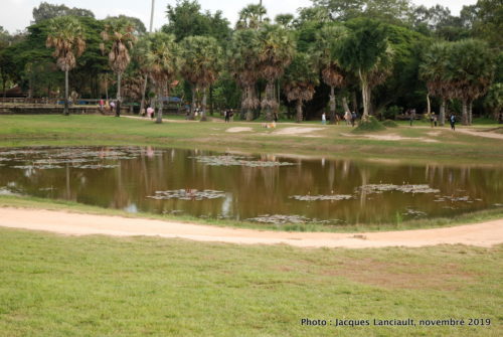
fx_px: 924
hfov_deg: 30.5
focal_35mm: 66
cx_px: 252
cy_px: 168
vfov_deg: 20.7
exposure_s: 1/100
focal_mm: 44
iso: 100
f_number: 5
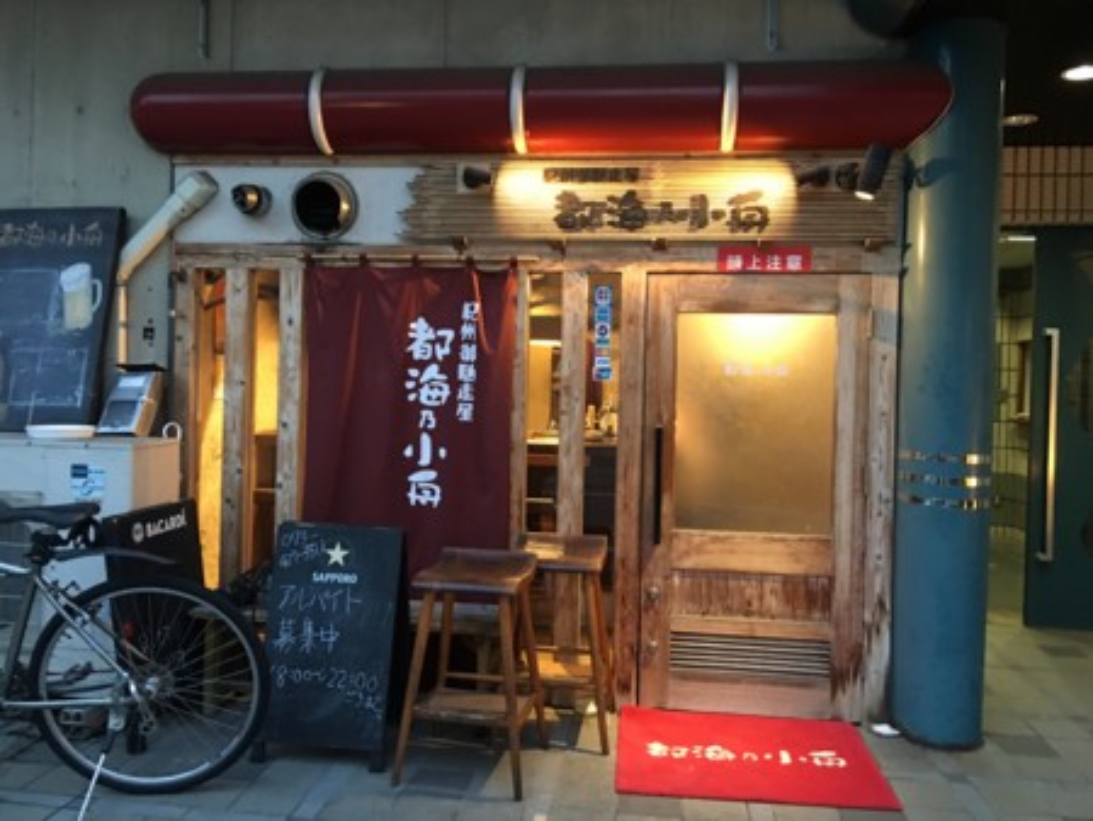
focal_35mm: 29
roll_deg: -0.8
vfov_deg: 48.3
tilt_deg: -1.6
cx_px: 546
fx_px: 916
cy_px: 410
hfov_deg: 61.6
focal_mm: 4.15
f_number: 2.2
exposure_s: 1/4
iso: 64
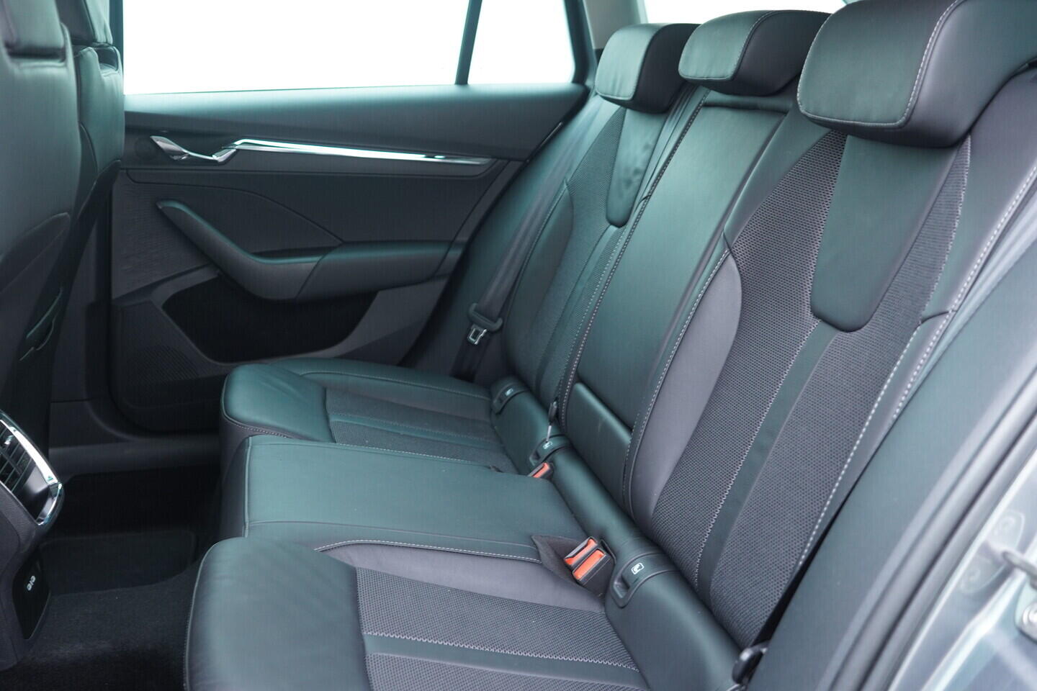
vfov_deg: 36.9
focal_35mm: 36
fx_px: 1037
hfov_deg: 53.1
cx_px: 518
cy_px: 346
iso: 640
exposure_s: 1/40
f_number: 2.8
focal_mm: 24
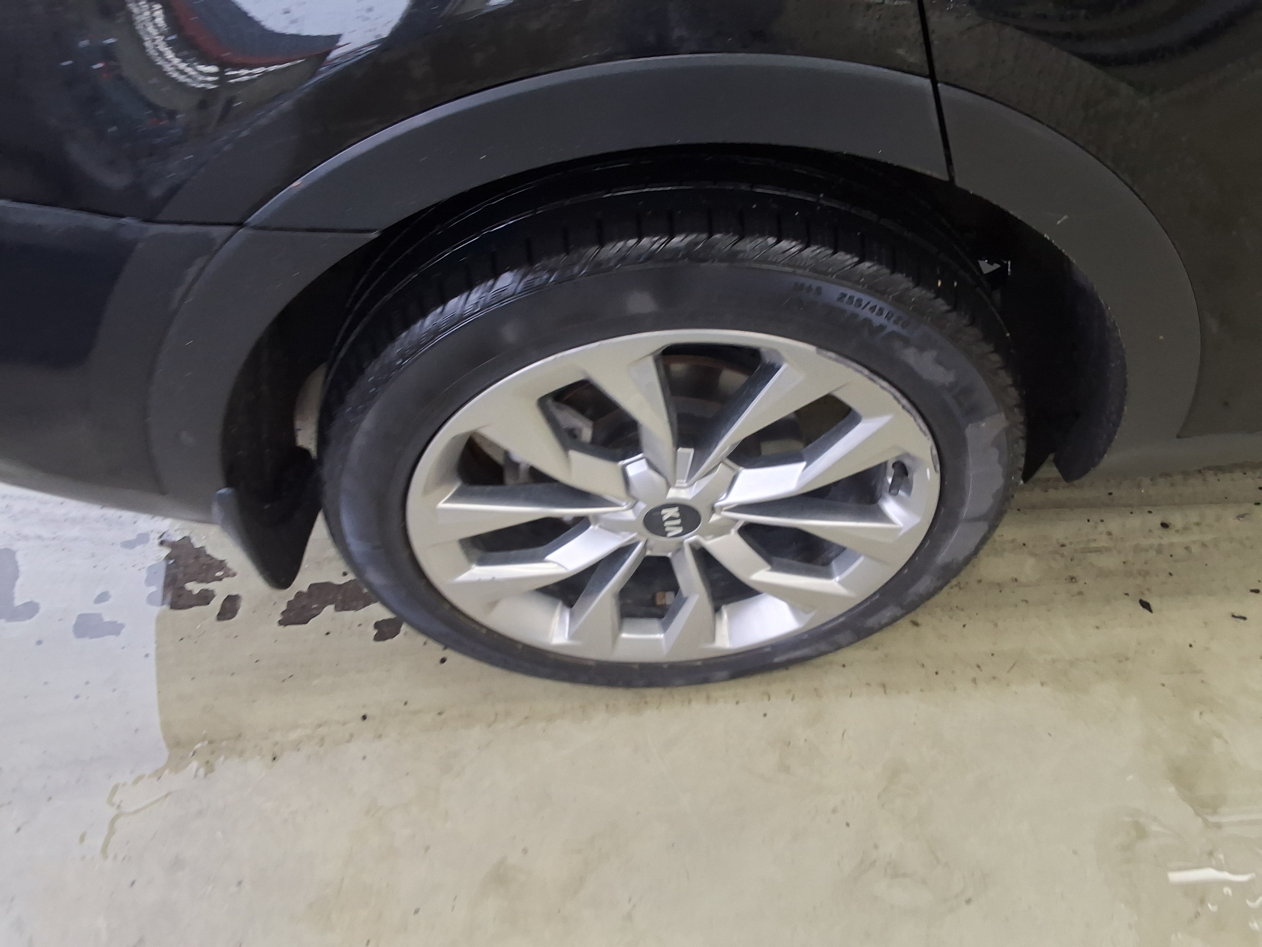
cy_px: 474
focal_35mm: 28
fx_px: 1021
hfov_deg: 63.4
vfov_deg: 49.7
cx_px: 631
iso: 80
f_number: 1.9
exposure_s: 1/40
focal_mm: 2.91
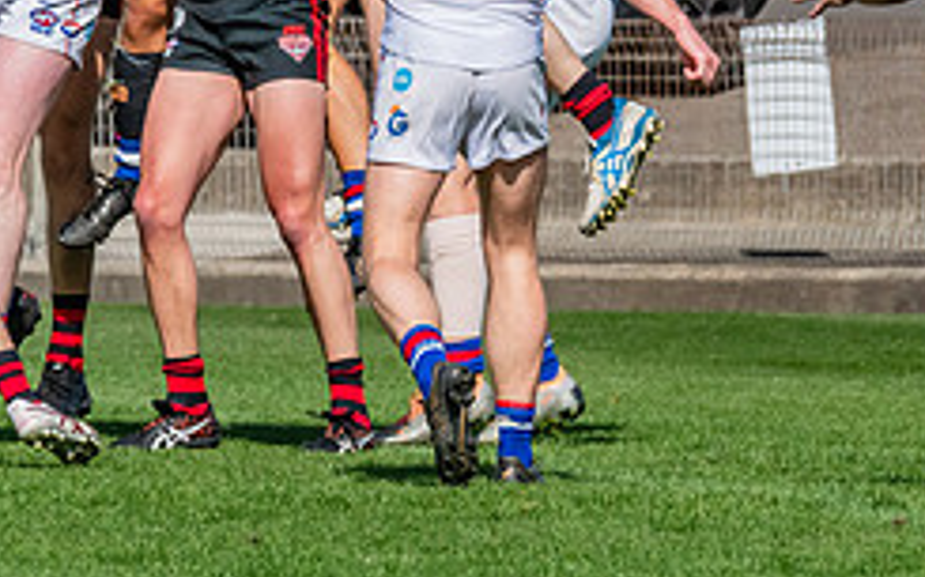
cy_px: -231
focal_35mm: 1006
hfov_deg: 2.1
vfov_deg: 1.3
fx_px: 25355
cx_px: 159
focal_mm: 310
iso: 800
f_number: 13
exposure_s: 1/1600
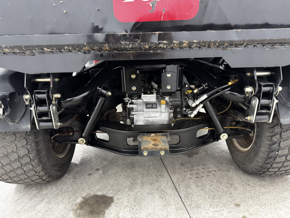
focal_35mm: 24
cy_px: 109
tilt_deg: -19.4
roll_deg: +1.2
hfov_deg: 71.6
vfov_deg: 56.8
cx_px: 145
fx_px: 201
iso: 500
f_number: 1.78
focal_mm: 6.76
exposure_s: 1/60
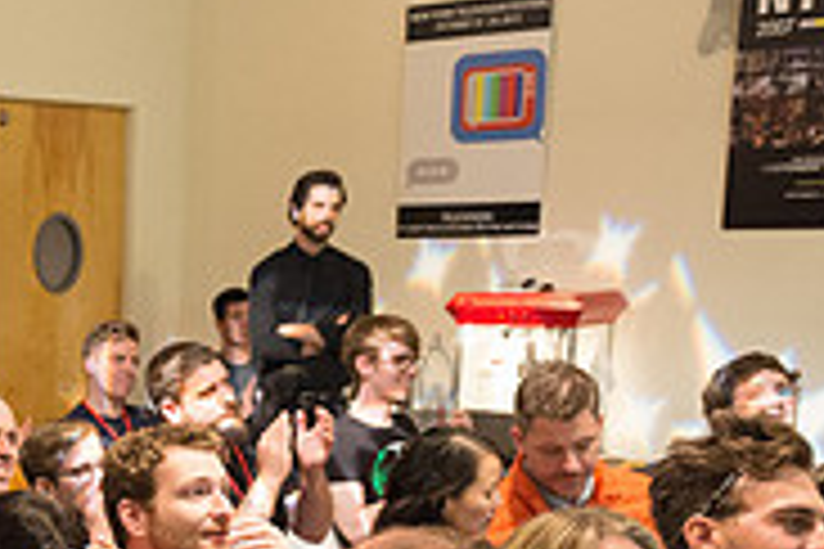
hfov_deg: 24.3
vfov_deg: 17.3
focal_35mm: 76
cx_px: -149
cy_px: 628
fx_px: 1739
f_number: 2.8
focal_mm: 24
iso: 4000
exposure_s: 1/200
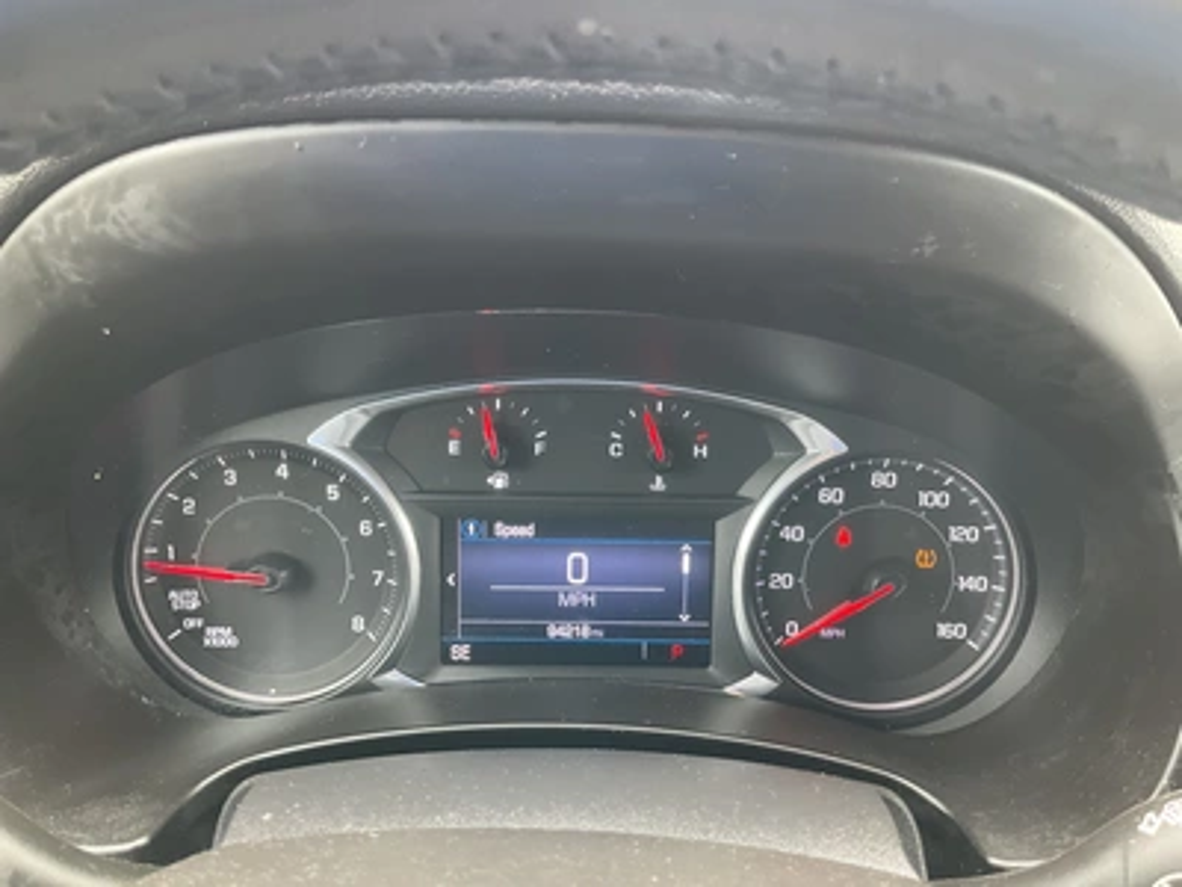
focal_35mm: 29
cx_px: 591
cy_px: 444
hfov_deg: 61.7
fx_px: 990
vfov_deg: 48.2
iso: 100
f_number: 1.8
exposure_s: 1/60
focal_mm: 3
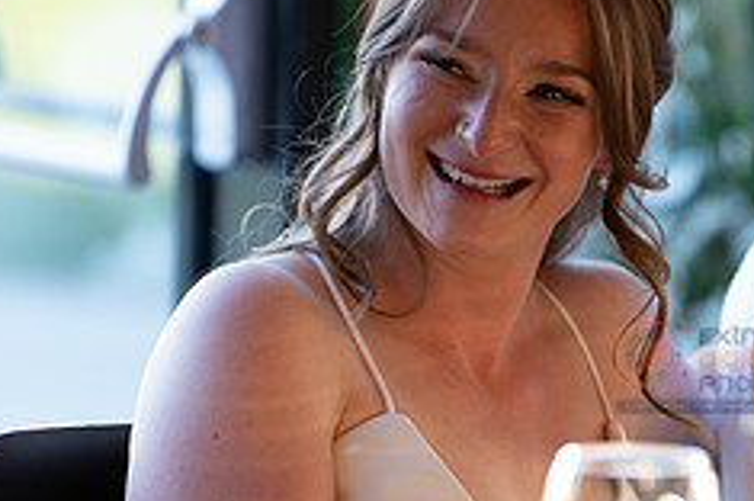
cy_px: 365
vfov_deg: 3.7
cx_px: 754
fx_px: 7760
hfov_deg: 5.5
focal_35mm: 371
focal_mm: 150
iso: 1000
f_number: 2.8
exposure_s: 1/400
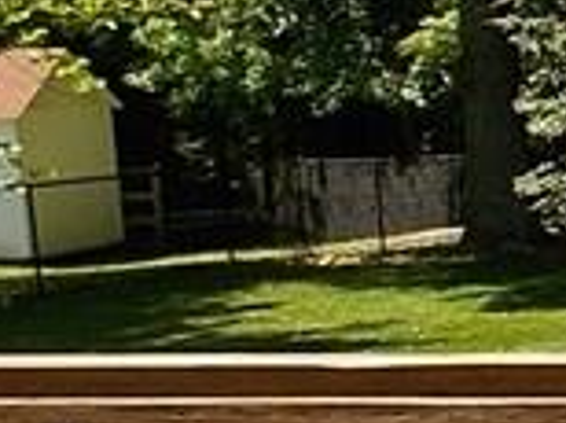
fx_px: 2498
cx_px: 1154
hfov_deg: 11.6
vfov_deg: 9.5
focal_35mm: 153
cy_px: 500
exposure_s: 1/500
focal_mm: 4
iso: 80
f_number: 3.1
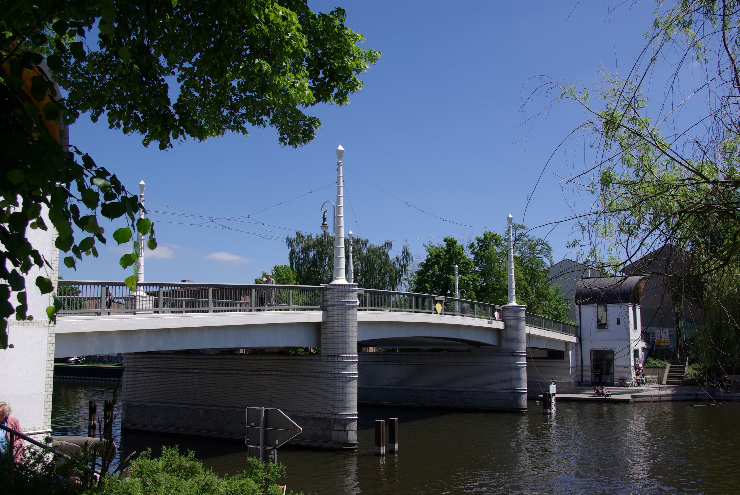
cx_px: 370
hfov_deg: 55.0
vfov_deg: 38.5
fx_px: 710
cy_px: 248
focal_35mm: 34
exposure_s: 1/250
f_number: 8
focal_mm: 23
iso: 100
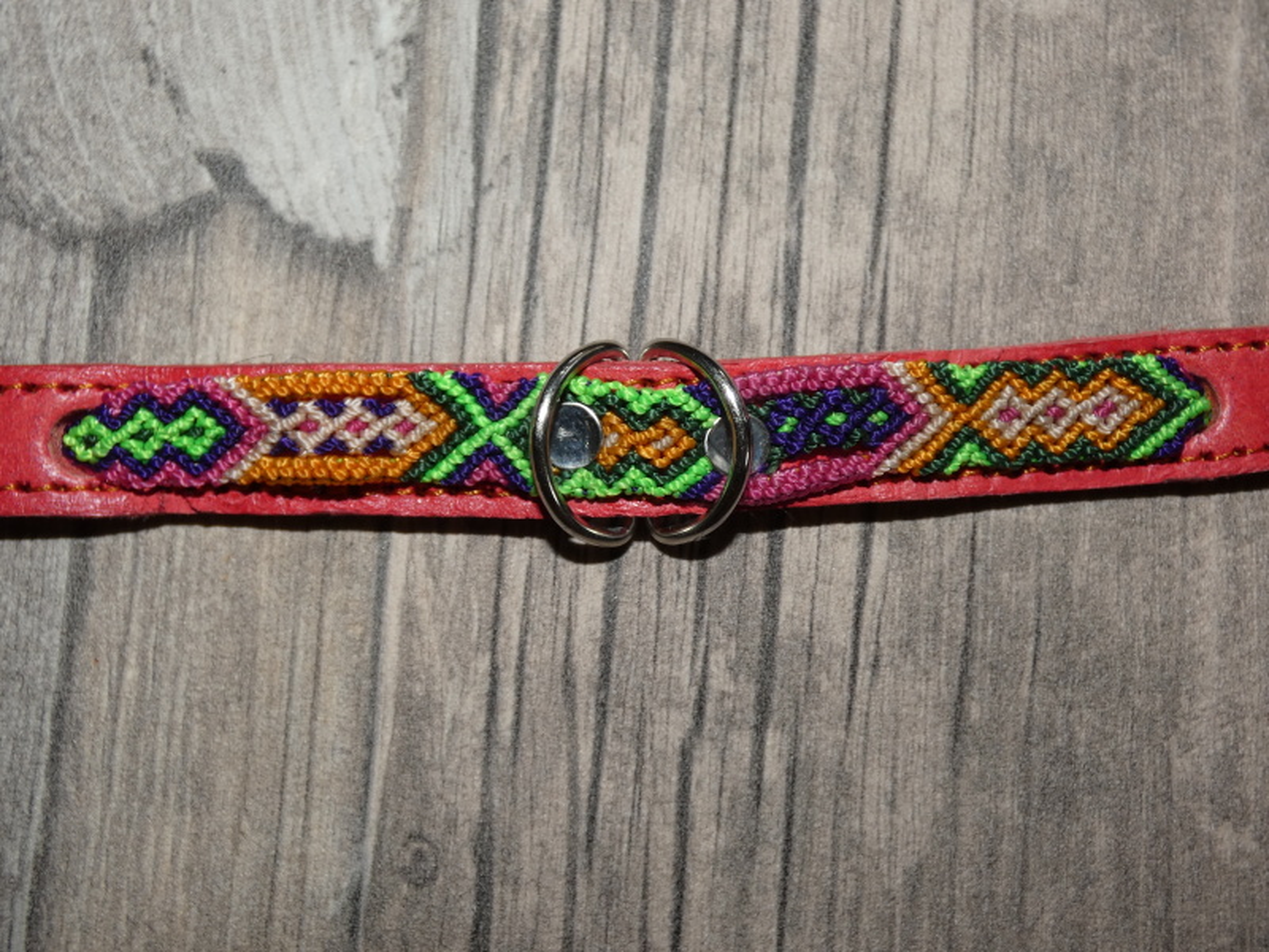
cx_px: 634
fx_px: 1173
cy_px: 476
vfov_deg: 44.2
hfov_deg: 56.8
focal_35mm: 32
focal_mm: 5.8
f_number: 3.4
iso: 80
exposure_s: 1/60
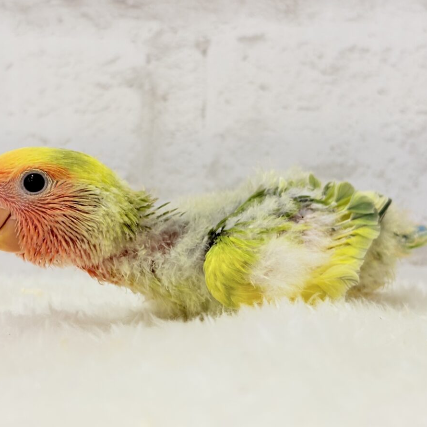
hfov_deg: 27.7
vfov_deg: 27.7
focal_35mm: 62
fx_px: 865
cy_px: 214
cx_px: 206
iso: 100
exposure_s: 1/100
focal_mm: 5.96
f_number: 1.6
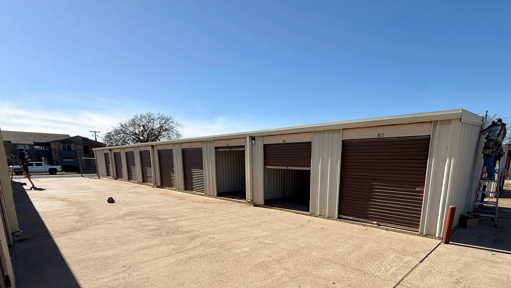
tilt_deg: -11.3
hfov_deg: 89.1
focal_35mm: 19
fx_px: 257
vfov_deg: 55.9
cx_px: 287
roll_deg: -1.0
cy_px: 212
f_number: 2.2
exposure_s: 1/2841
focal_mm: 2.22
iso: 50
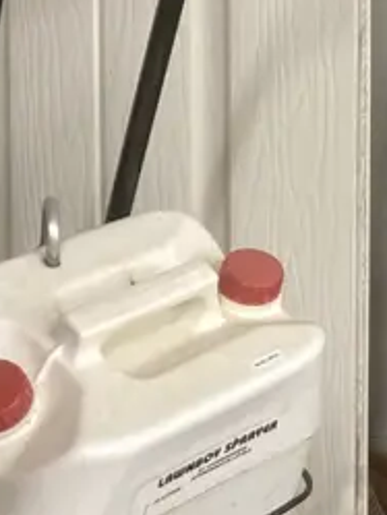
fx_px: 1713
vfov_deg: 16.8
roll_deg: -0.5
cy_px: 37
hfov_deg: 11.8
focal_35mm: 115
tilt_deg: -15.1
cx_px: 710
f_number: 1.8
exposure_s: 1/50
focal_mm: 3.99
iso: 160
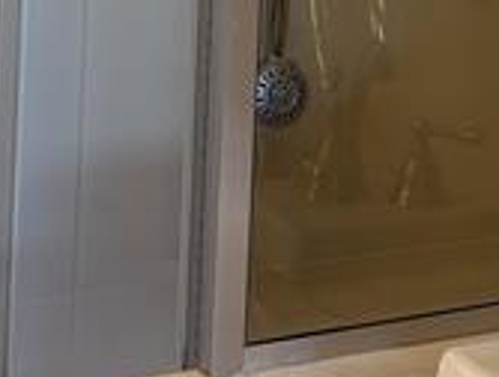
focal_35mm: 159
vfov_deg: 8.7
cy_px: -458
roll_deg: -2.5
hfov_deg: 12.4
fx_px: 2297
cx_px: 194
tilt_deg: -4.1
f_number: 1.6
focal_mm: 5.96
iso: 80
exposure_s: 1/60
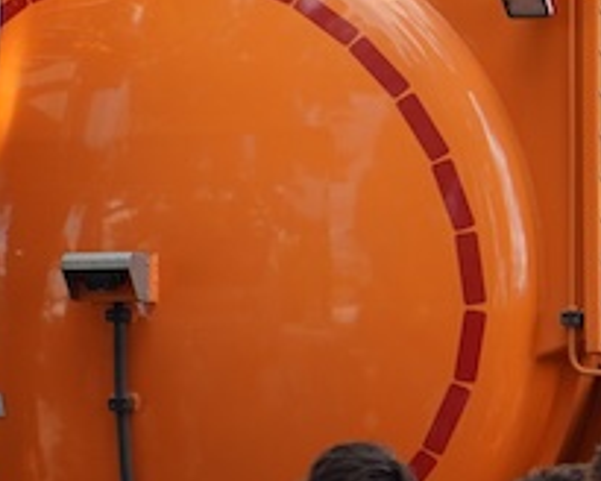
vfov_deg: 5.0
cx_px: 308
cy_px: 355
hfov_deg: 6.3
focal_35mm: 309
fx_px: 5496
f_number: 1.8
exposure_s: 1/1600
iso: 100
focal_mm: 50
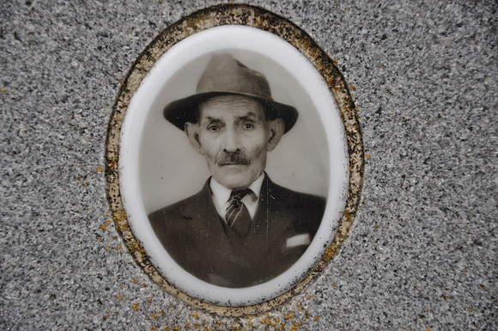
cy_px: 166
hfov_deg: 13.1
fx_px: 2176
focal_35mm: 158
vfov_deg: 8.7
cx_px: 249
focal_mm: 105
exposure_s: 1/125
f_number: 5.6
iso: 220
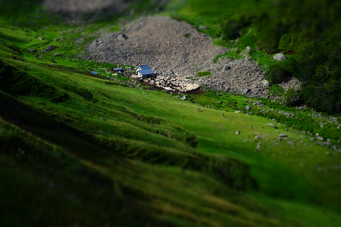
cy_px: 114
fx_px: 502
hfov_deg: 37.5
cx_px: 170
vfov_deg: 25.5
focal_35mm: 53
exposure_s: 1/240
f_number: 5.6
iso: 200
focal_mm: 35
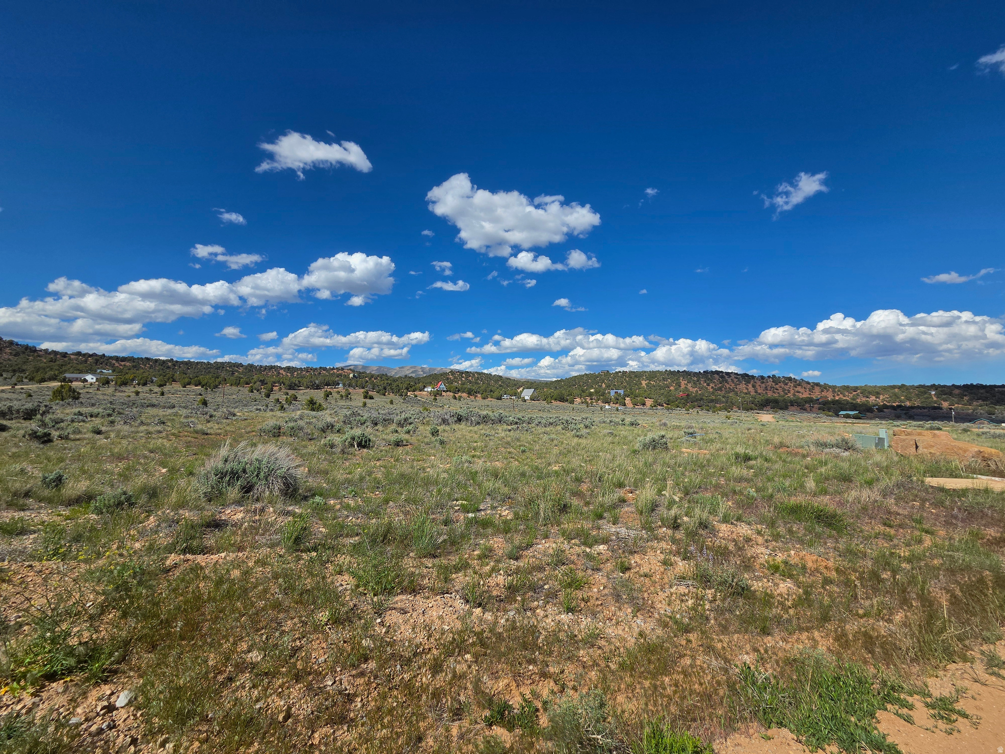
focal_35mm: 13
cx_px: 502
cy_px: 377
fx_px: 377
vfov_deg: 89.9
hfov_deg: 106.2
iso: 100
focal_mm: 2.2
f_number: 2.2
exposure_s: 1/4256
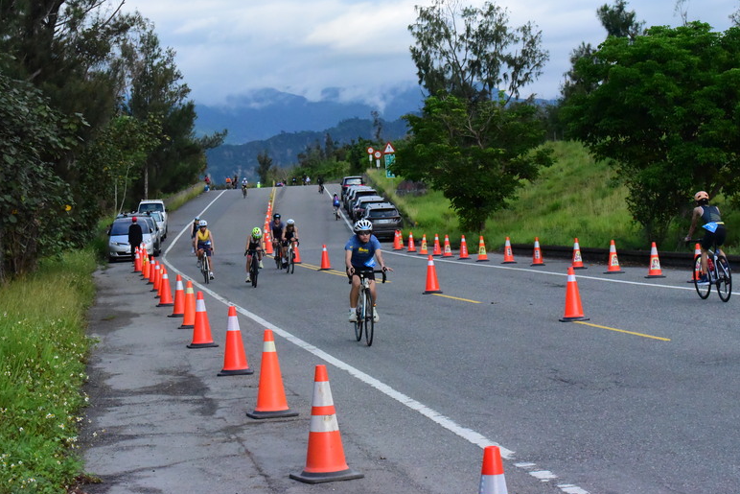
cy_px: 249
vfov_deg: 15.0
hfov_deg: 22.4
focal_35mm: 91
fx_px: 1871
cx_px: 370
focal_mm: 90
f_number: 16
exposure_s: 1/4000
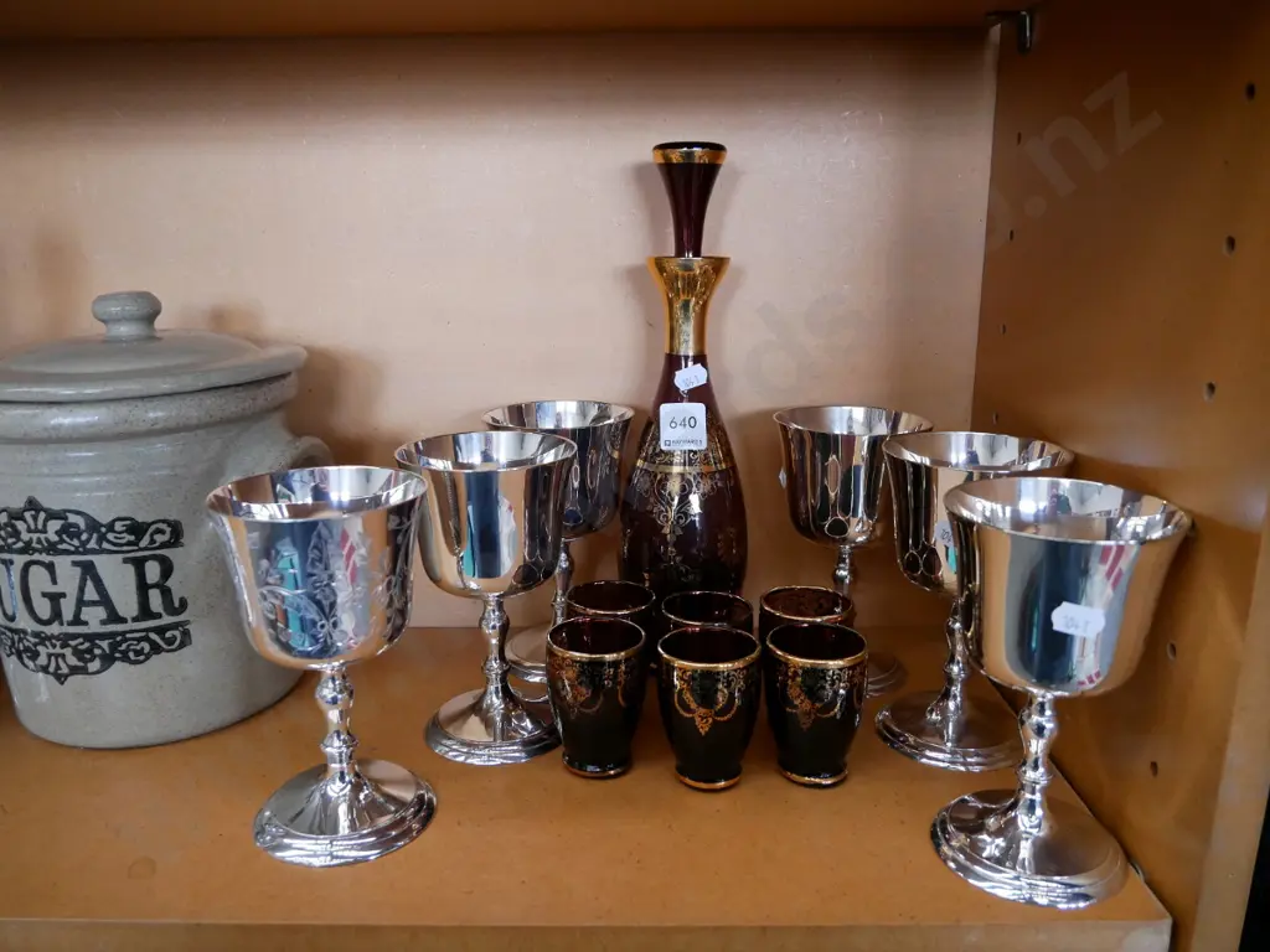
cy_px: 476
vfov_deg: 49.7
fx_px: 1027
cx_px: 635
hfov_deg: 63.4
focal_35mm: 28
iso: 1250
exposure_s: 1/60
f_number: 4
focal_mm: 14
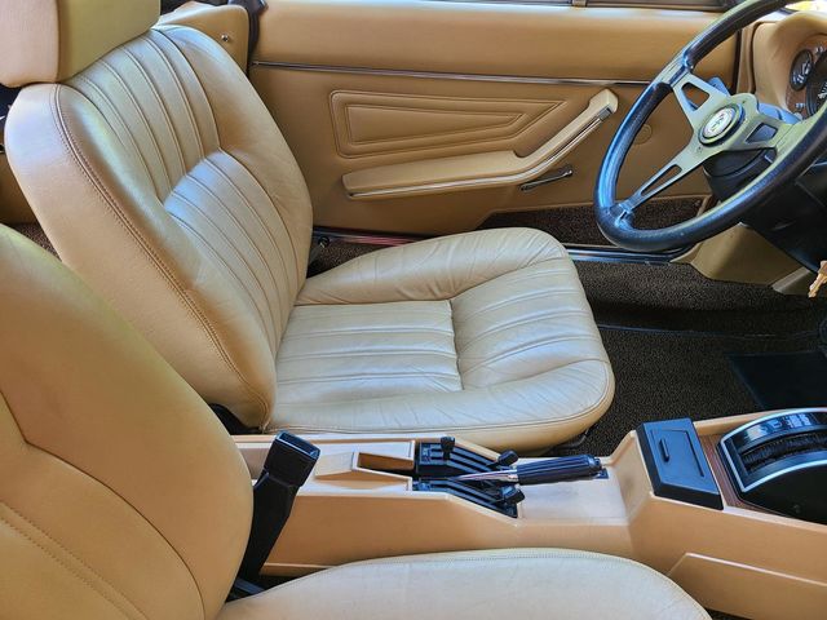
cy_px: 310
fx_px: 621
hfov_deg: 67.3
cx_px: 414
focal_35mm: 26
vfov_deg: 53.1
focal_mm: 5.4
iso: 160
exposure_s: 1/59
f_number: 1.8
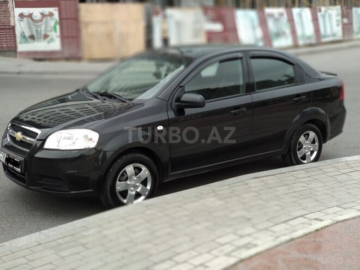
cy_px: 135
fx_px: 541
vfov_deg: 28.0
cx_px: 180
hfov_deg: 36.8
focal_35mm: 52
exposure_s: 1/292
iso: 100
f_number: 2.6
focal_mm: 5.99
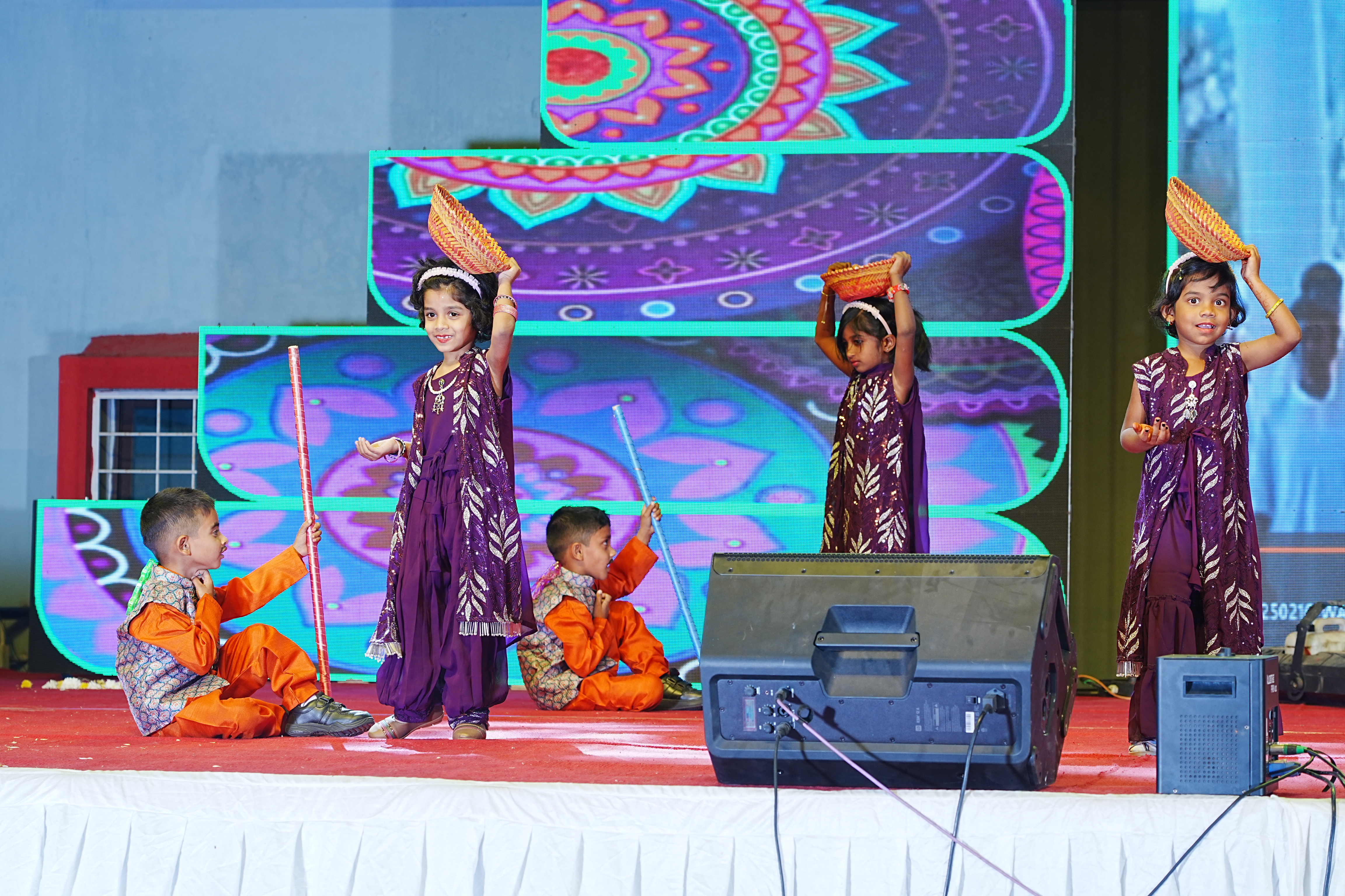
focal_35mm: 105
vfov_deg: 13.0
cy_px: 448
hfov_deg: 19.5
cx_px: 672
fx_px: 3923
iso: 400
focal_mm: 105
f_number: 5.6
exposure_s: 1/160
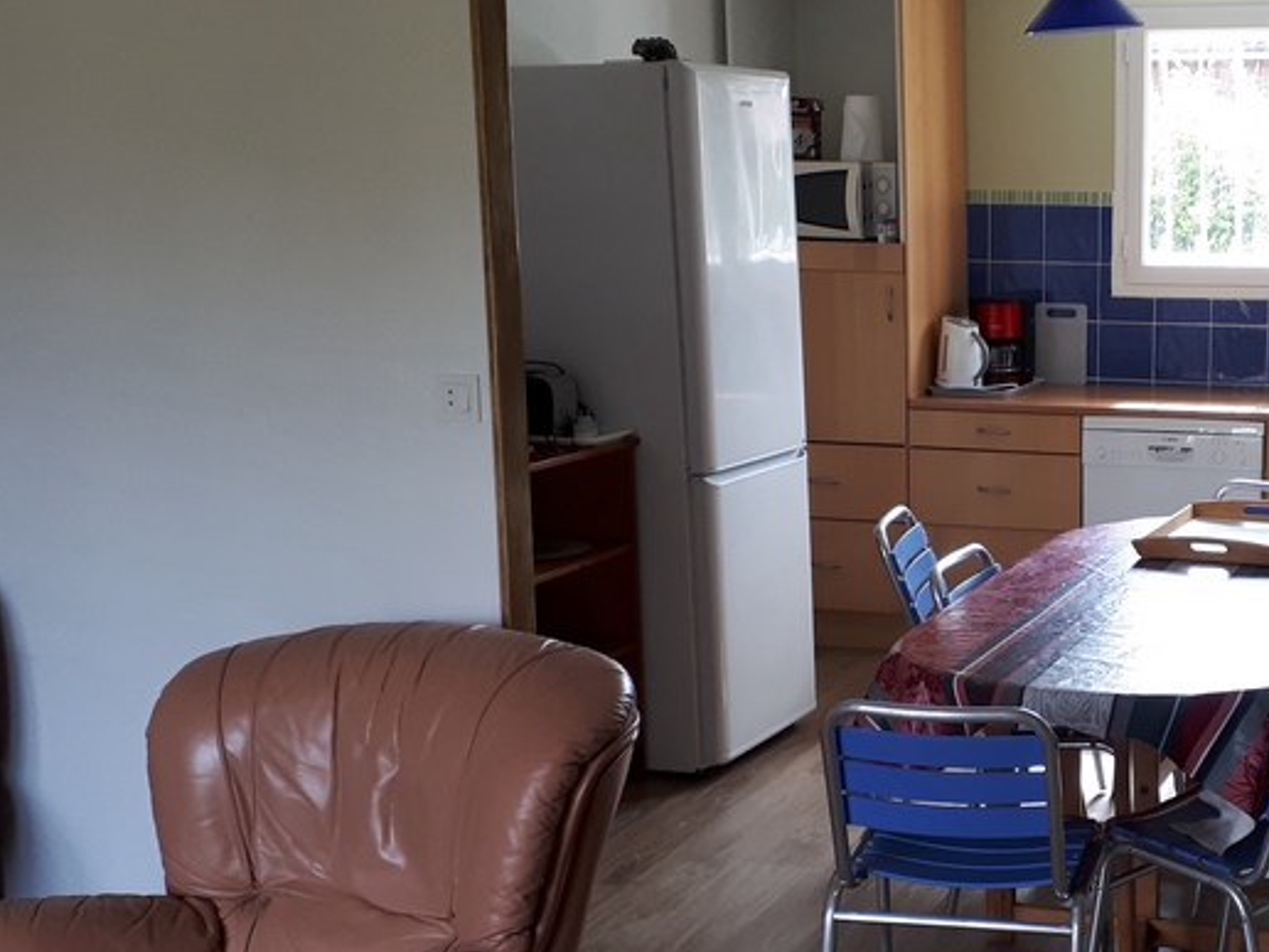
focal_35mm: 53
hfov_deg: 34.7
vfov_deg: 27.5
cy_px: 514
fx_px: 1943
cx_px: 1076
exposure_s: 1/50
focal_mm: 3.6
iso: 50
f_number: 1.9
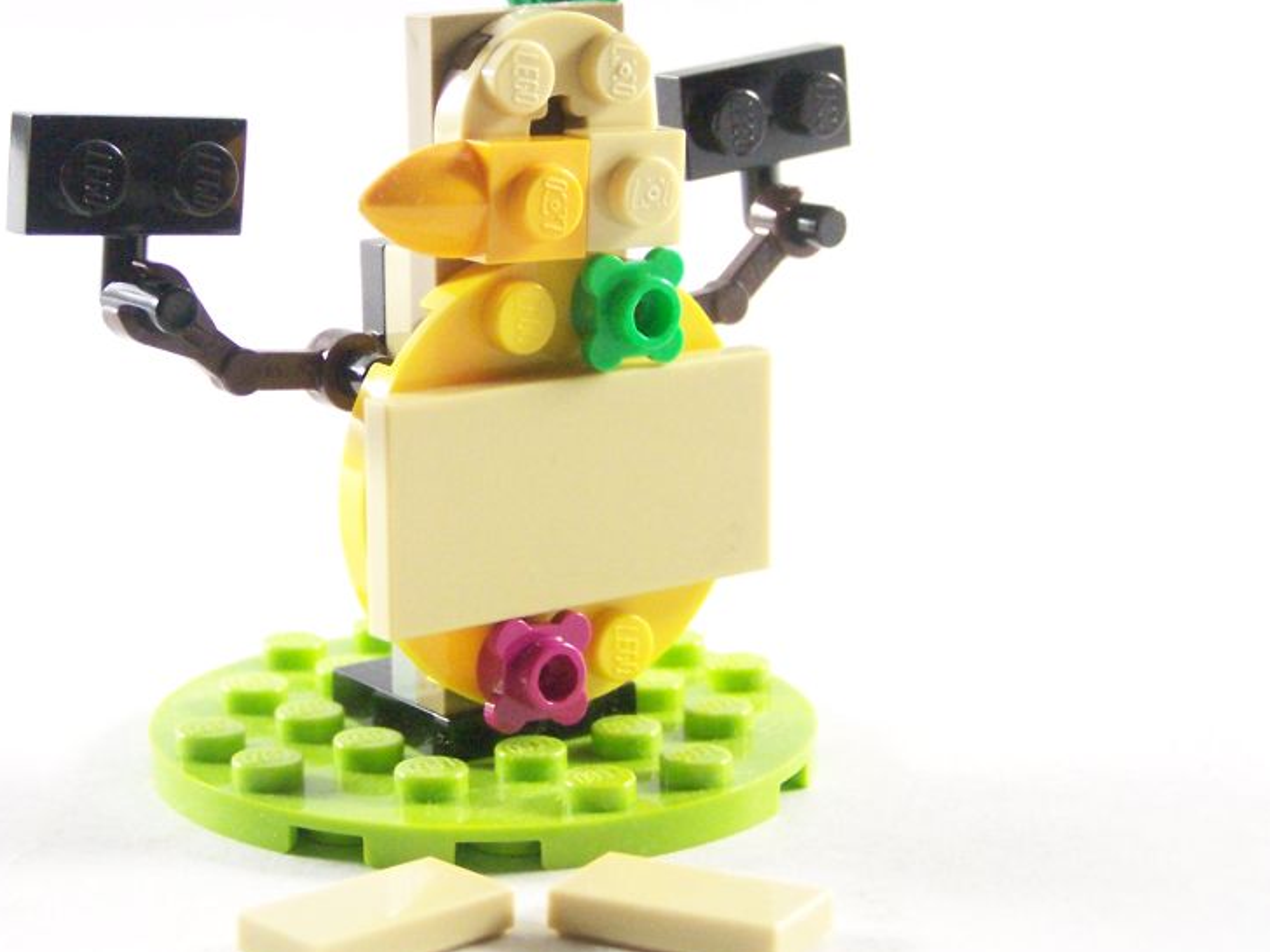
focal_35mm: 90
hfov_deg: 21.8
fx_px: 3302
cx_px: 539
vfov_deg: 16.4
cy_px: 335
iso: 400
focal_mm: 10.7
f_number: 3.2
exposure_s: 1/60
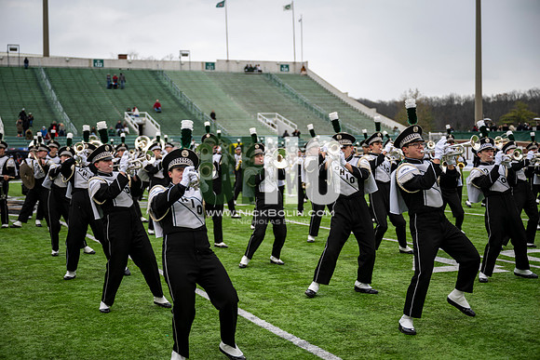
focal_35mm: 53
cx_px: 270
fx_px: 795
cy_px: 180
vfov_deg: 25.5
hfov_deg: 37.5
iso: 100
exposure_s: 1/500
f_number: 2.8
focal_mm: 53
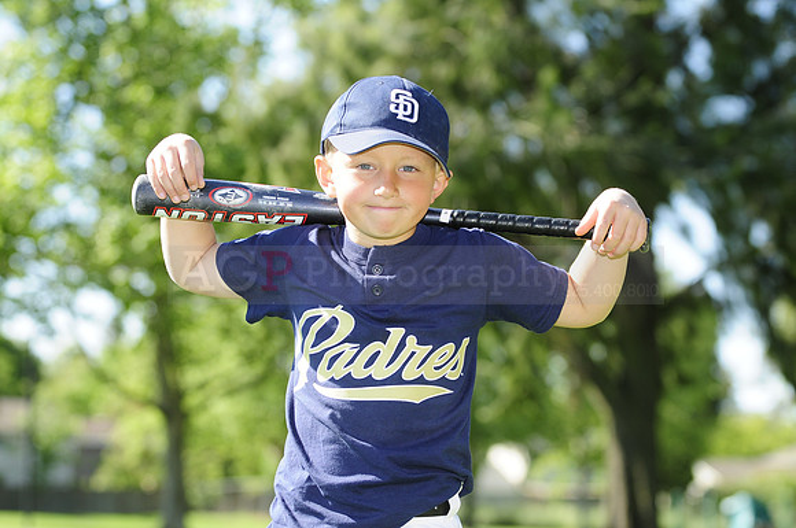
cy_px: 264
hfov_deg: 15.2
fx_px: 2981
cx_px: 398
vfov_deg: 10.1
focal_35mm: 135
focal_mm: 90
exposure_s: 1/500
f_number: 4.5
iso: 200
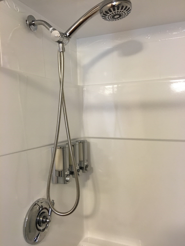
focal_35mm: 29
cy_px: 123
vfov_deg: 61.7
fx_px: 207
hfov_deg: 48.2
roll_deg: +0.6
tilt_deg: -1.3
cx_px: 92
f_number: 2.2
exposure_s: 1/15
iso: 40
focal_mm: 4.15
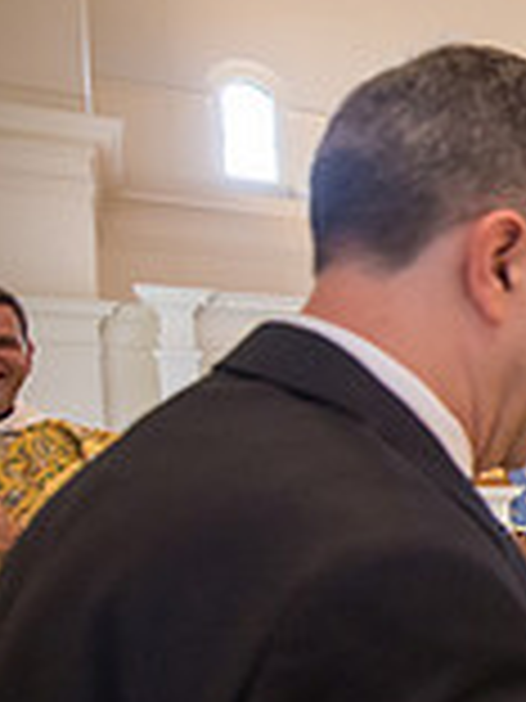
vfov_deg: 37.0
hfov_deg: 18.9
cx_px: 1039
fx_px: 1013
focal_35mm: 50
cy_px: 551
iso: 2000
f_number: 2.8
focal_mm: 14
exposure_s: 1/400
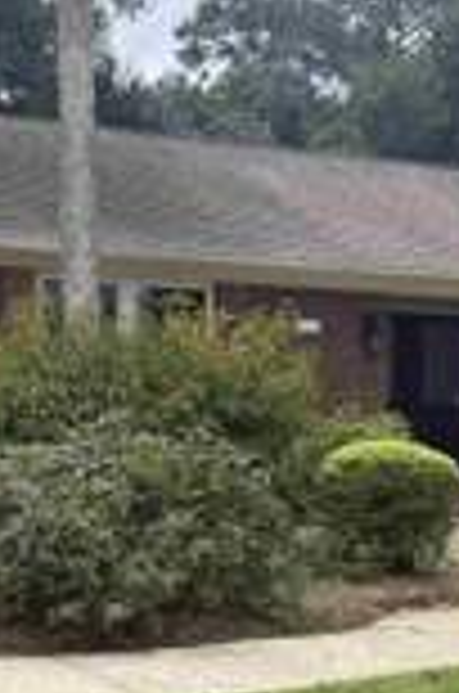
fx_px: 1498
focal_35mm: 78
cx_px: 378
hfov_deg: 17.3
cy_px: 513
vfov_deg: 25.7
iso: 100
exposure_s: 1/1522
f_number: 1.78
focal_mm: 6.76
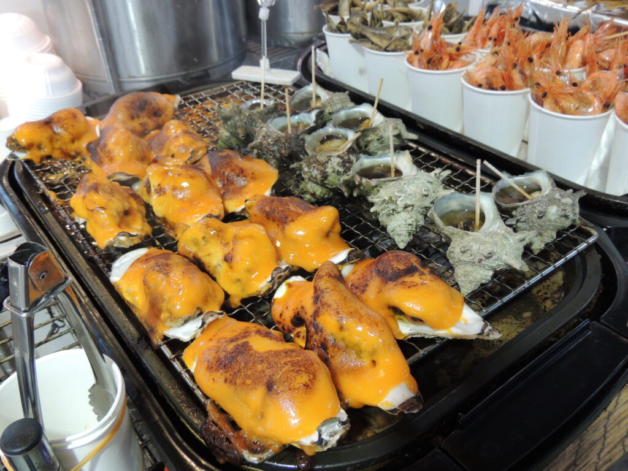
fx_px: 599
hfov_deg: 55.4
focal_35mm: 33
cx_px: 314
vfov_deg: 42.9
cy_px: 236
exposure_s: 1/50
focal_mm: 5.8
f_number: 3.2
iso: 280
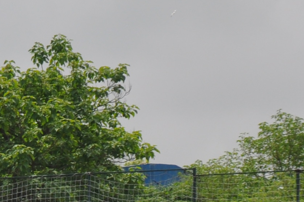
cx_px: -46
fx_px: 2257
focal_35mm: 268
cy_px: 375
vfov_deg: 5.1
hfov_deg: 7.6
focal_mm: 35
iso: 200
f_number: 9
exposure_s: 1/320
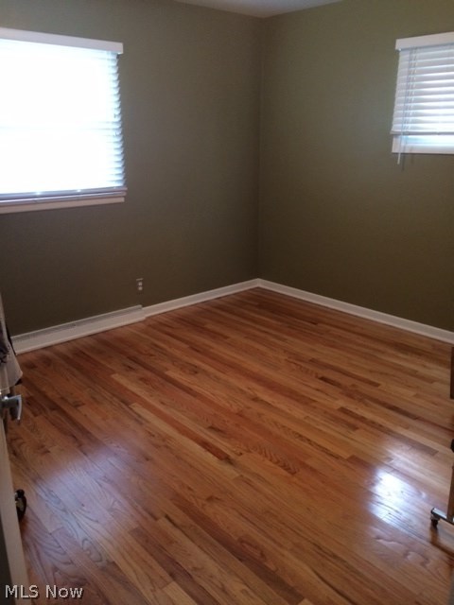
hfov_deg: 46.8
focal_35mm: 30
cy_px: 302
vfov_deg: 60.0
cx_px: 227
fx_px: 525
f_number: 2.2
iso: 200
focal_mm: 4.12
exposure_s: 1/30
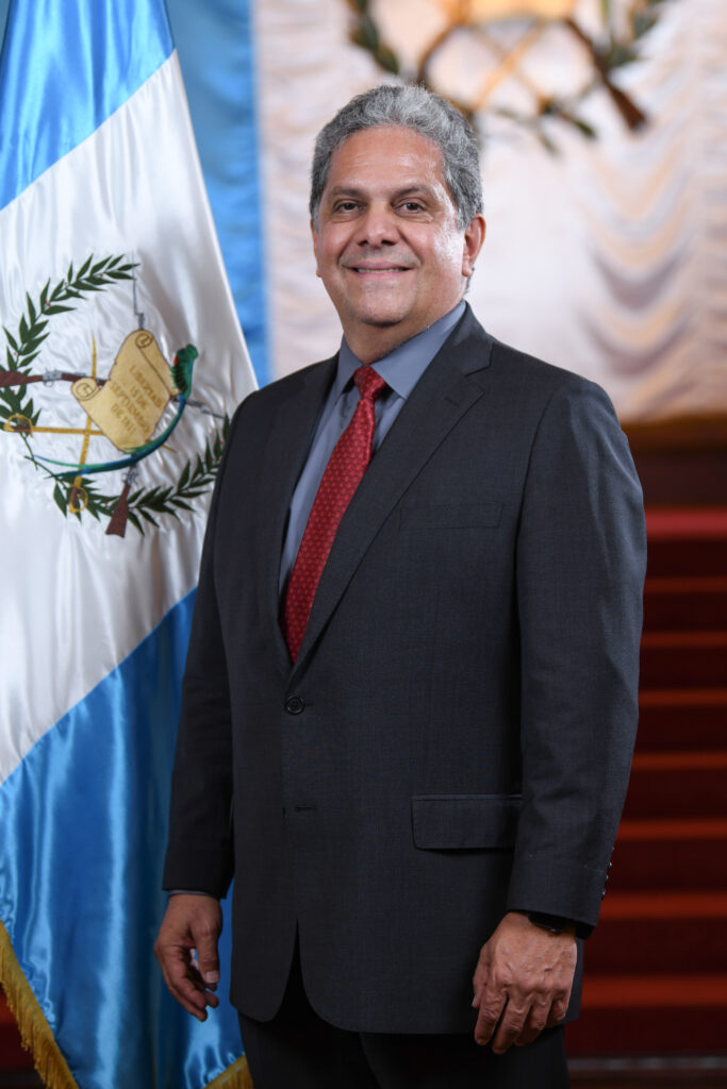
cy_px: 544
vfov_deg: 20.4
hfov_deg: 13.7
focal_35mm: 100
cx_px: 364
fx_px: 3028
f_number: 3.5
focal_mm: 100
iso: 400
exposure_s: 1/160
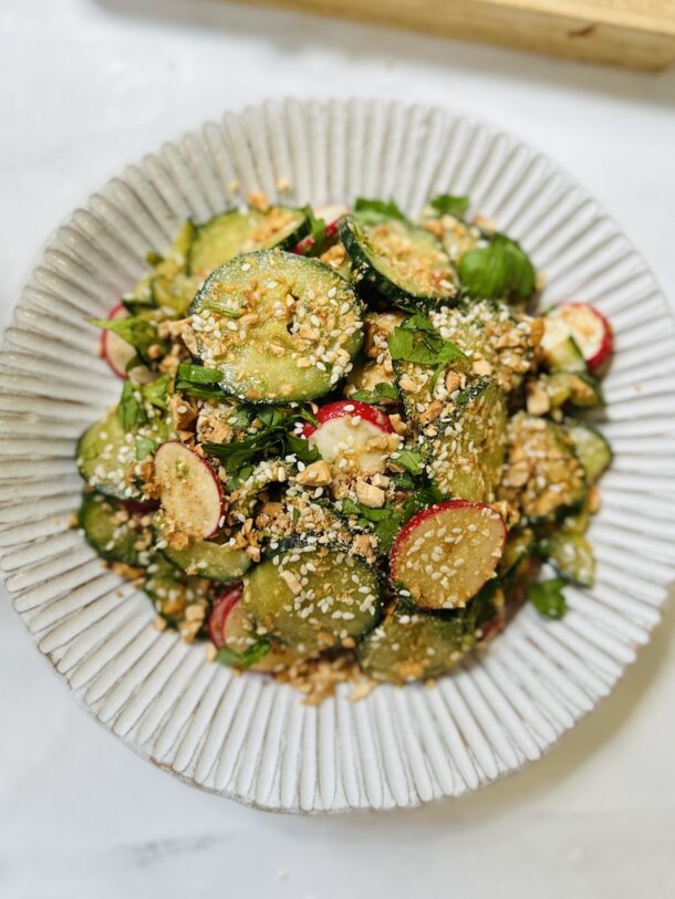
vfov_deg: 71.6
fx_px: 624
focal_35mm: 24
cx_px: 338
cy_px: 450
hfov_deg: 56.8
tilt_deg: -82.5
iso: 80
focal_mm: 6.86
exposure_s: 1/121
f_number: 1.78
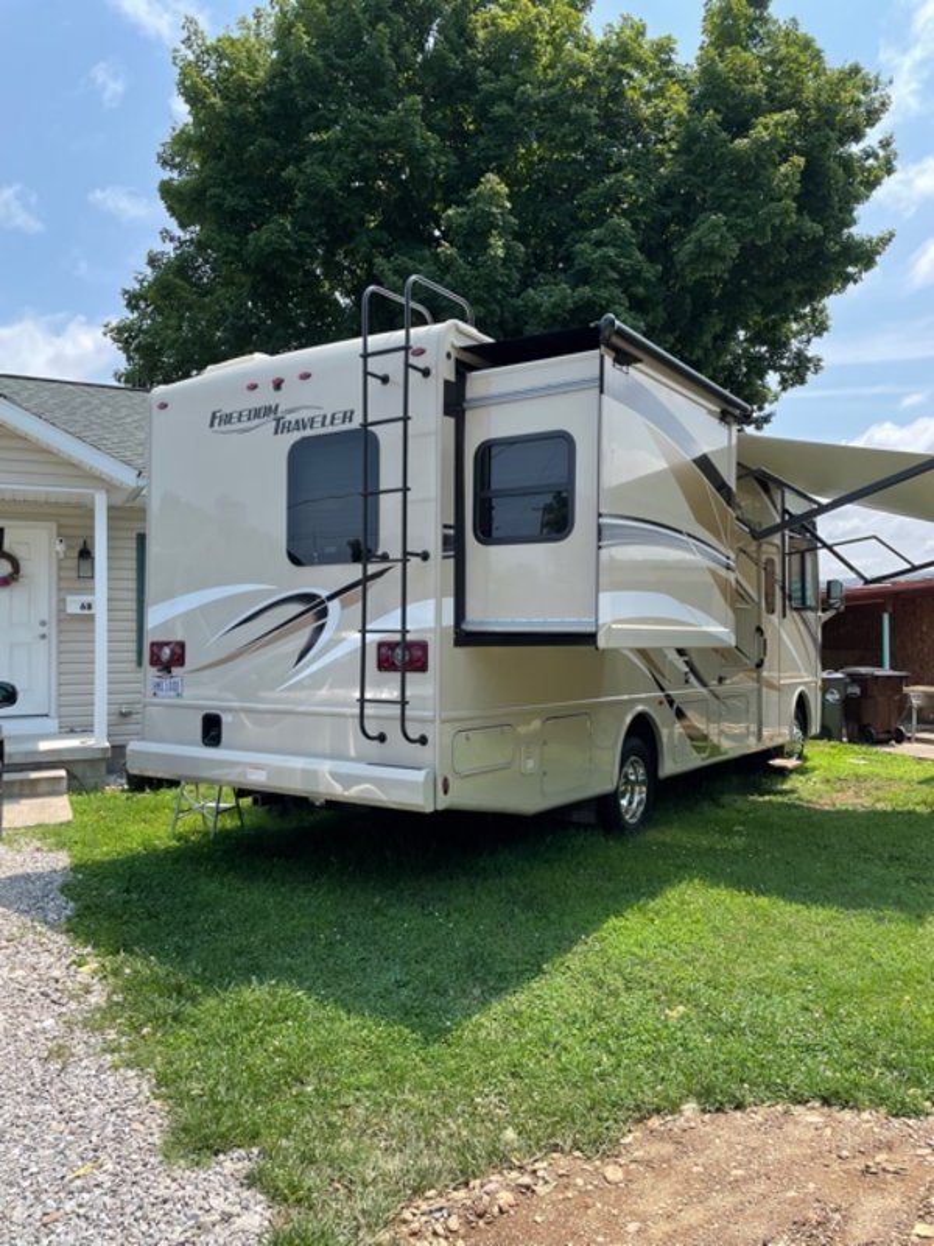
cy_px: 623
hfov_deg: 53.1
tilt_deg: +2.3
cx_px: 467
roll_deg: +1.0
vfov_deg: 67.3
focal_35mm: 26
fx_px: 935
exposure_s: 1/1247
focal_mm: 4.2
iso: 32
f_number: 1.6
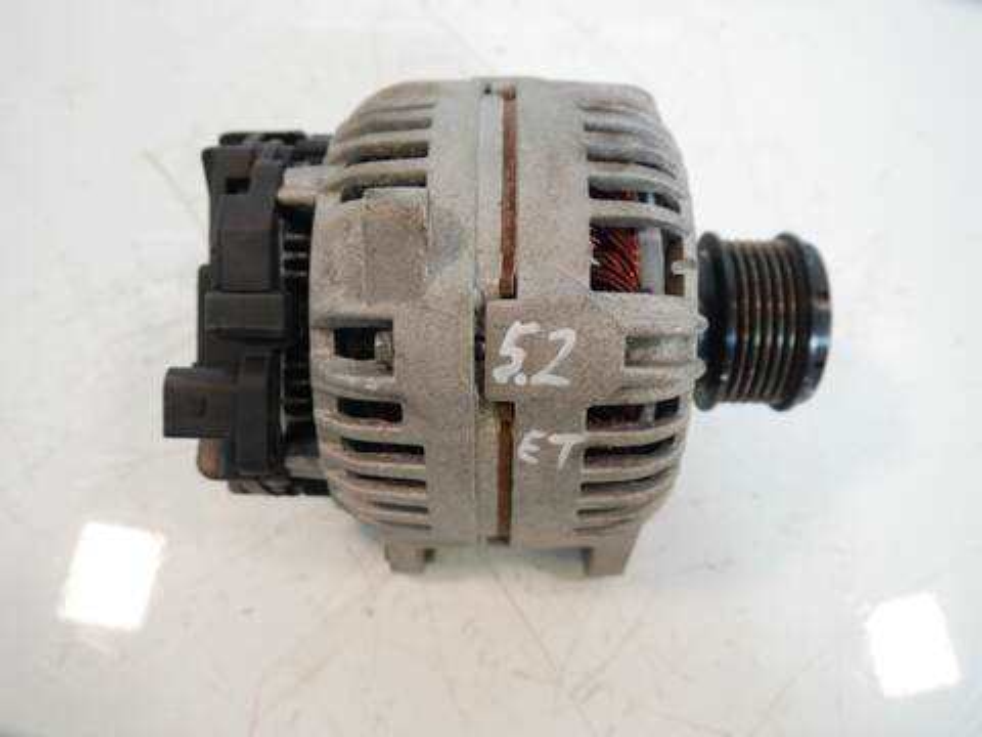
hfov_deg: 63.4
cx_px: 491
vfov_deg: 49.7
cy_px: 368
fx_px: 794
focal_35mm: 28
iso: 320
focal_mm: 14
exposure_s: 1/60
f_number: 3.5
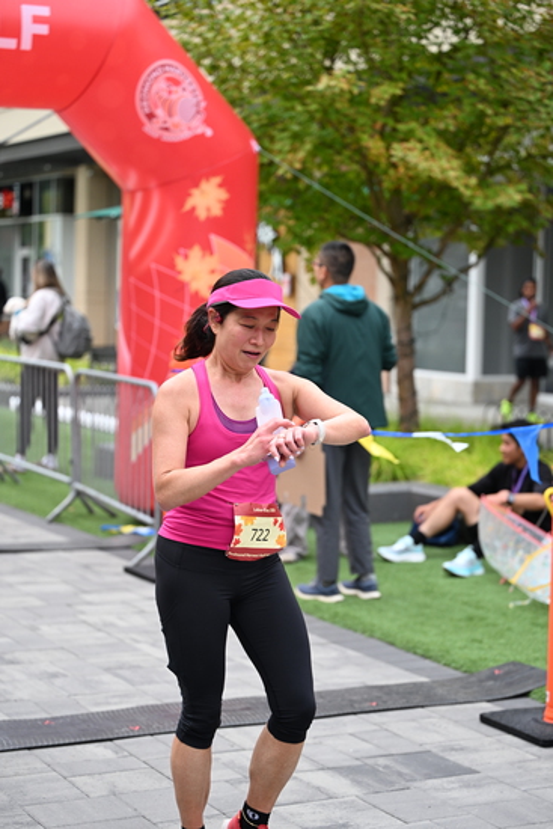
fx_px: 1612
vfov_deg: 28.8
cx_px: 276
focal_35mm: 70
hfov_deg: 19.5
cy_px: 414
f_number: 2.8
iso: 640
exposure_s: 1/2000
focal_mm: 70
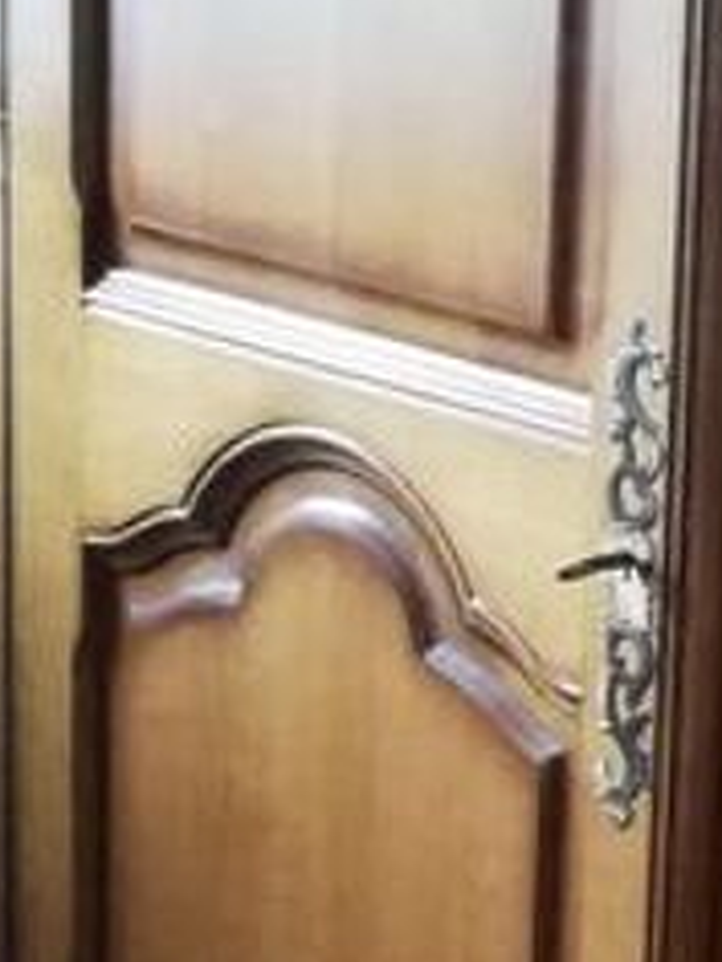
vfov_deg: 13.3
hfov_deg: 9.0
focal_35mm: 147
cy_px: 923
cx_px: 1778
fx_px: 4088
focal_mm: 3.81
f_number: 2.2
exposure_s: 1/25
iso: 500
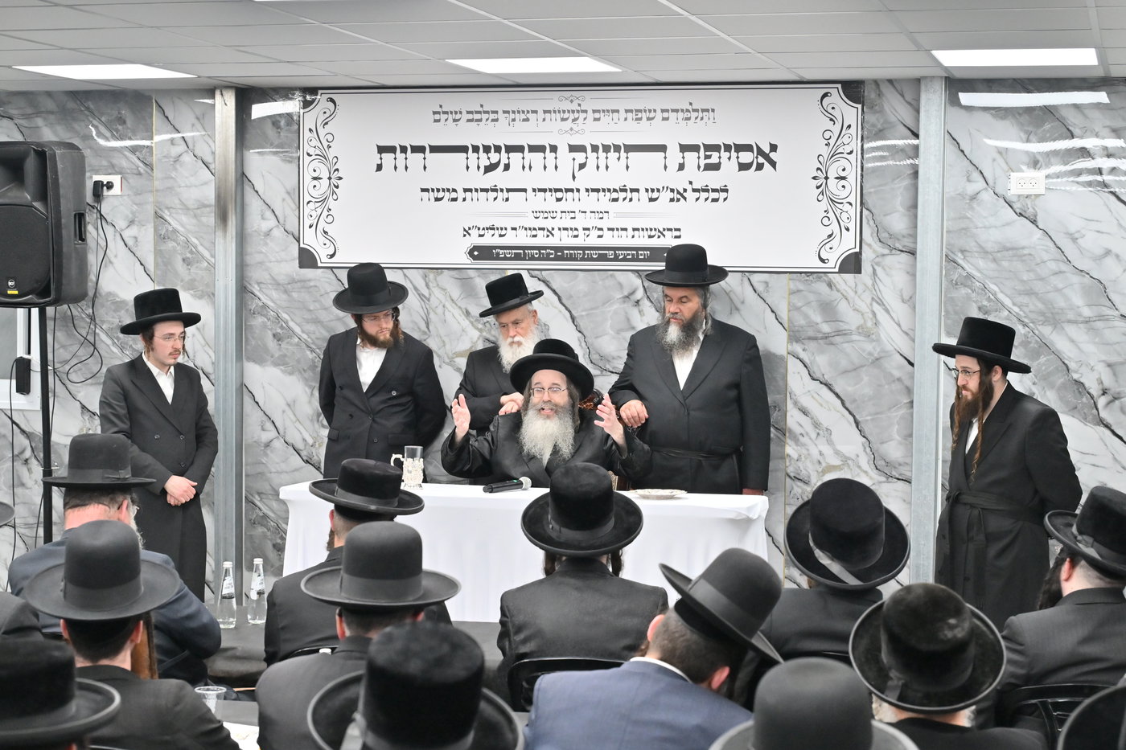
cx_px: 563
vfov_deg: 19.7
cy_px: 375
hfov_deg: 29.2
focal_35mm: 69
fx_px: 2158
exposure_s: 1/250
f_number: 4
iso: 1000
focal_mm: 46
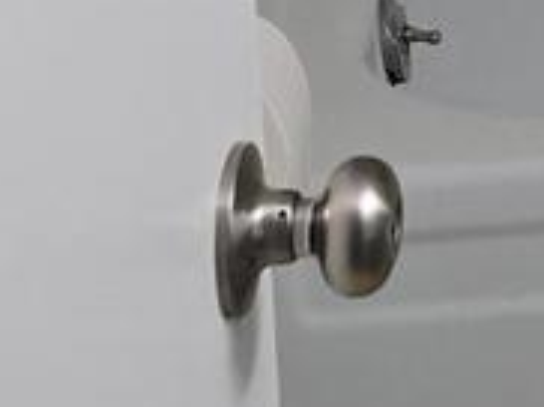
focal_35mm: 182
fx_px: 2856
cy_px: -521
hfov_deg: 9.9
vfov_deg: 7.7
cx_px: 1172
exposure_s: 1/120
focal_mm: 6.3
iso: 200
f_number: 1.7
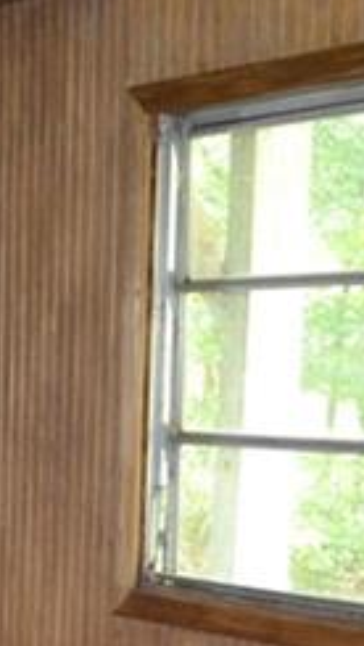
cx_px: -472
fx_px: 2023
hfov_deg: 9.3
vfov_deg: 17.2
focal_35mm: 118
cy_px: 812
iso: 1600
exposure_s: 1/60
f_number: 3.5
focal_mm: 18
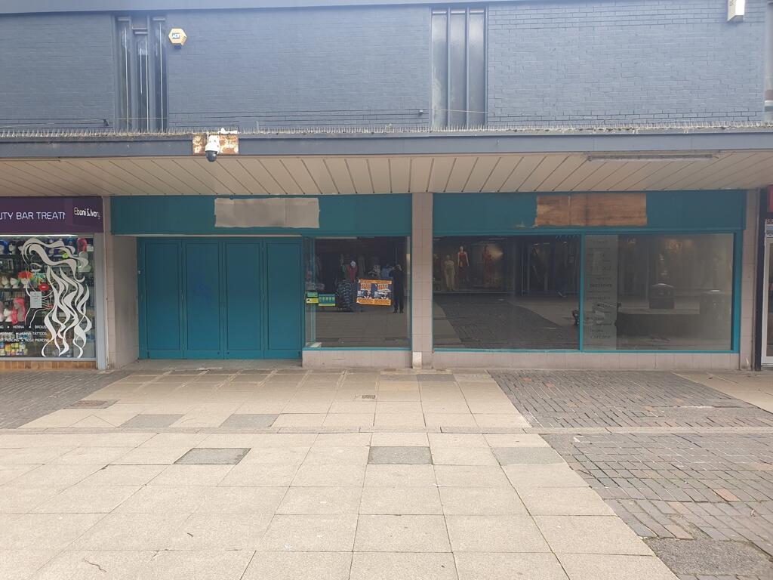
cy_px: 290
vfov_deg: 53.1
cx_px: 386
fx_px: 581
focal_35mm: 26
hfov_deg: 67.3
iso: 50
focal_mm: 4.32
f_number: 2.4
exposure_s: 1/145
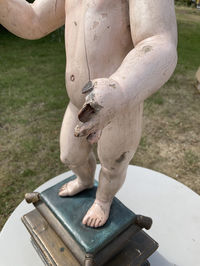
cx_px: 100
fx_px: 223
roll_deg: +1.3
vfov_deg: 61.7
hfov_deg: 48.2
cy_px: 133
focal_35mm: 29
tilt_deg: -32.4
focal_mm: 3
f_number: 1.8
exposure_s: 1/1168
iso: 16
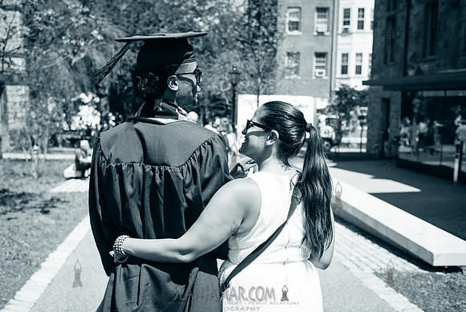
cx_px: 200
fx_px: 517
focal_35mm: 40
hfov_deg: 48.3
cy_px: 177
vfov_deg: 33.6
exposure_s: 1/1000
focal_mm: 35
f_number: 4.5
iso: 160
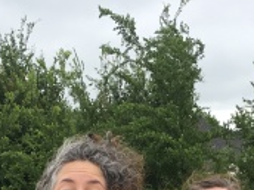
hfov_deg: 14.6
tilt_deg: -11.2
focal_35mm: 135
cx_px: 99
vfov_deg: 9.8
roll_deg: +0.0
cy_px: 434
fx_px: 991
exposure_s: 1/927
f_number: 2.2
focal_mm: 4.15
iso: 25
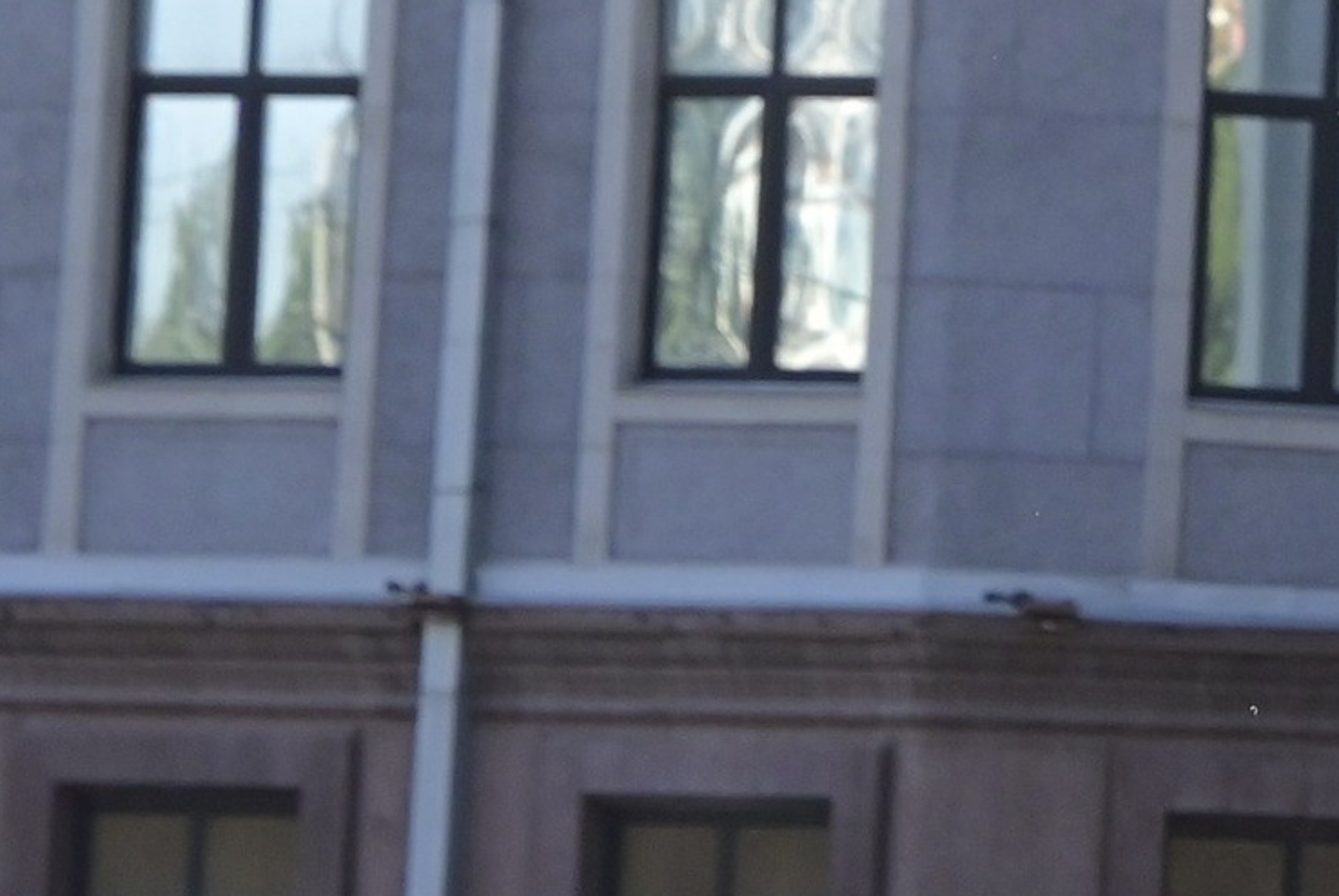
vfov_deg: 3.8
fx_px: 13555
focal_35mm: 364
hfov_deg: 5.6
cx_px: 2038
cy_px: -284
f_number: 10
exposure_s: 1/1600
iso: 1600
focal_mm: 70
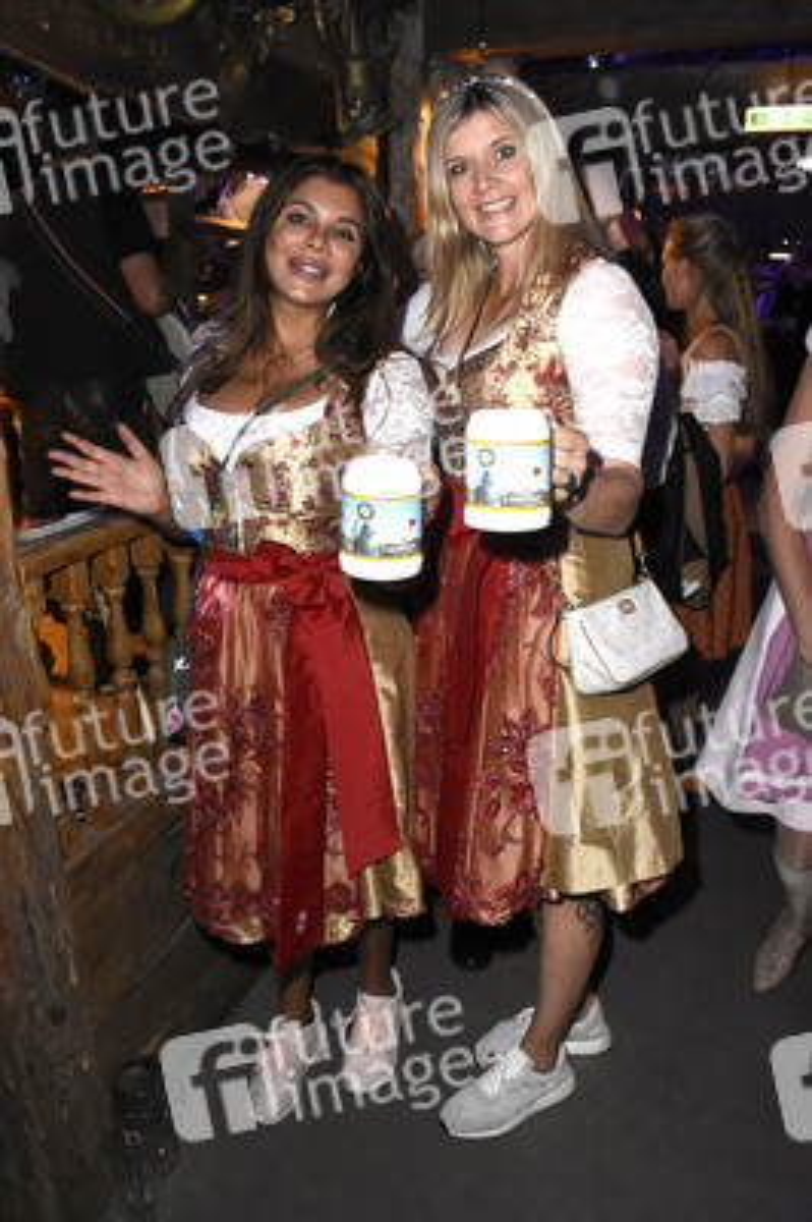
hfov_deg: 47.9
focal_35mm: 27
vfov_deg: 67.4
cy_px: 611
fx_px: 915
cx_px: 406
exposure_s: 1/60
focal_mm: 18
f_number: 6.3
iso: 3200
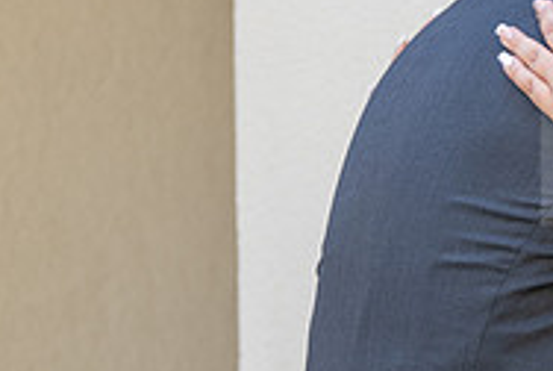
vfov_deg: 6.4
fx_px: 3292
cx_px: 742
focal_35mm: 214
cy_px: 52
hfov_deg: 9.4
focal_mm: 57.5
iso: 125
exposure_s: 1/80
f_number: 3.2
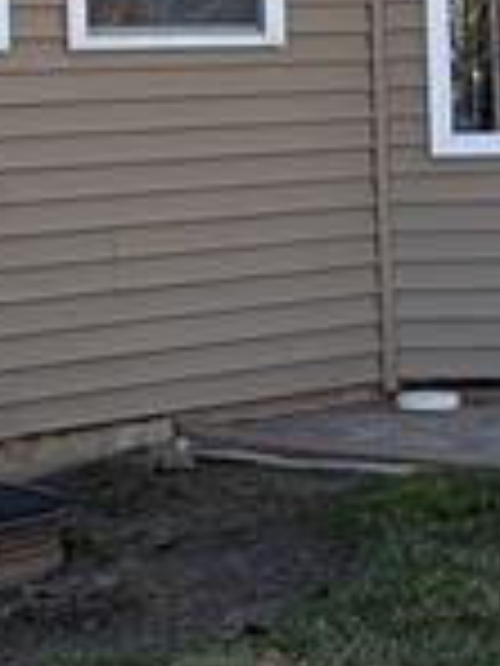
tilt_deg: +3.4
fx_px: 2600
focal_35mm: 135
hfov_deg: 11.0
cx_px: 257
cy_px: -68
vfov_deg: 14.3
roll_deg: +2.2
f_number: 1.6
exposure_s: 1/1048
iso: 50
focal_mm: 5.96
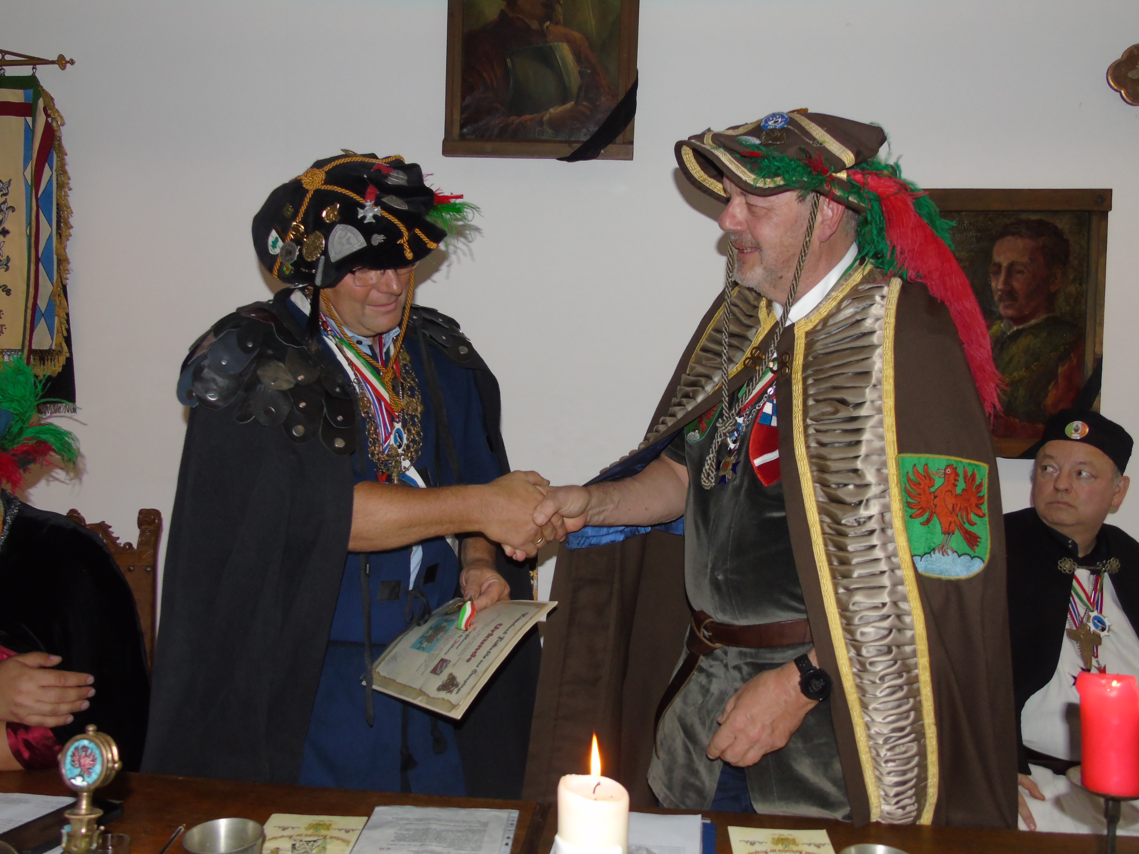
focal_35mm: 29
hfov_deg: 61.7
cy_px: 427
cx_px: 570
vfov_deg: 48.2
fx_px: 954
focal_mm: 5.2
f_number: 3.6
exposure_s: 1/40
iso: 200
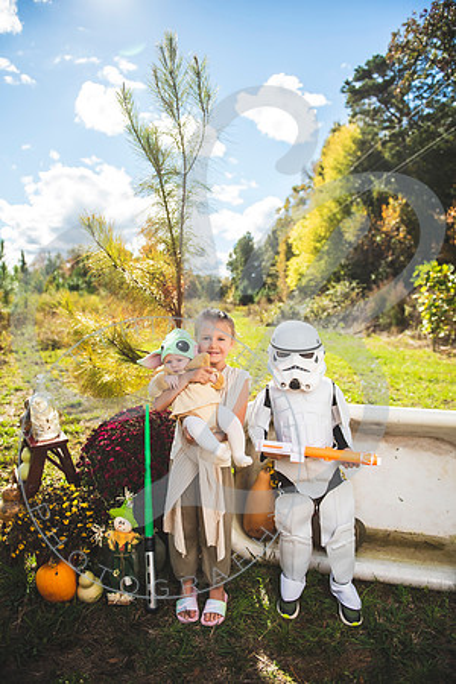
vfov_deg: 73.7
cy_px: 342
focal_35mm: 24
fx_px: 456
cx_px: 228
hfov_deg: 53.1
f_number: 2.8
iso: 320
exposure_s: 1/4000
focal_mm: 24
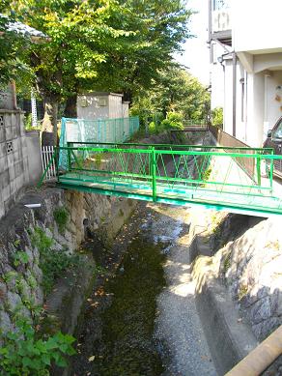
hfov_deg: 44.2
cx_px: 141
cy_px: 188
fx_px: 347
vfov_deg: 56.8
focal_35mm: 32
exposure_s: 1/200
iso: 100
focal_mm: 5.7
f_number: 2.9
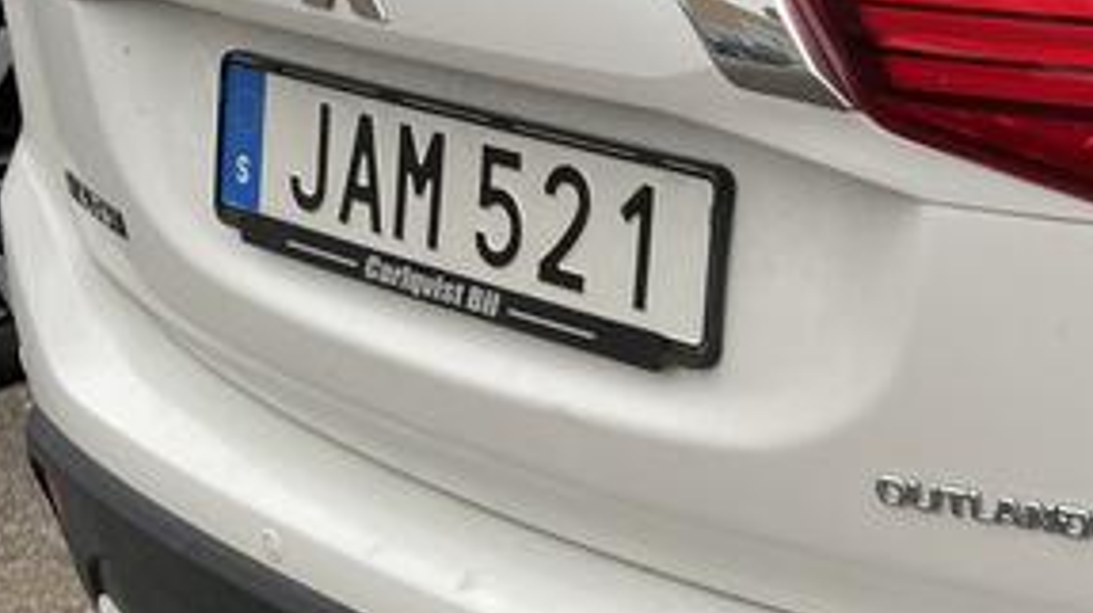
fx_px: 2288
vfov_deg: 15.2
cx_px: 1287
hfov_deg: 24.5
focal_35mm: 79
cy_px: 179
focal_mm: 4.2
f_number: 1.6
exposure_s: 1/163
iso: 32
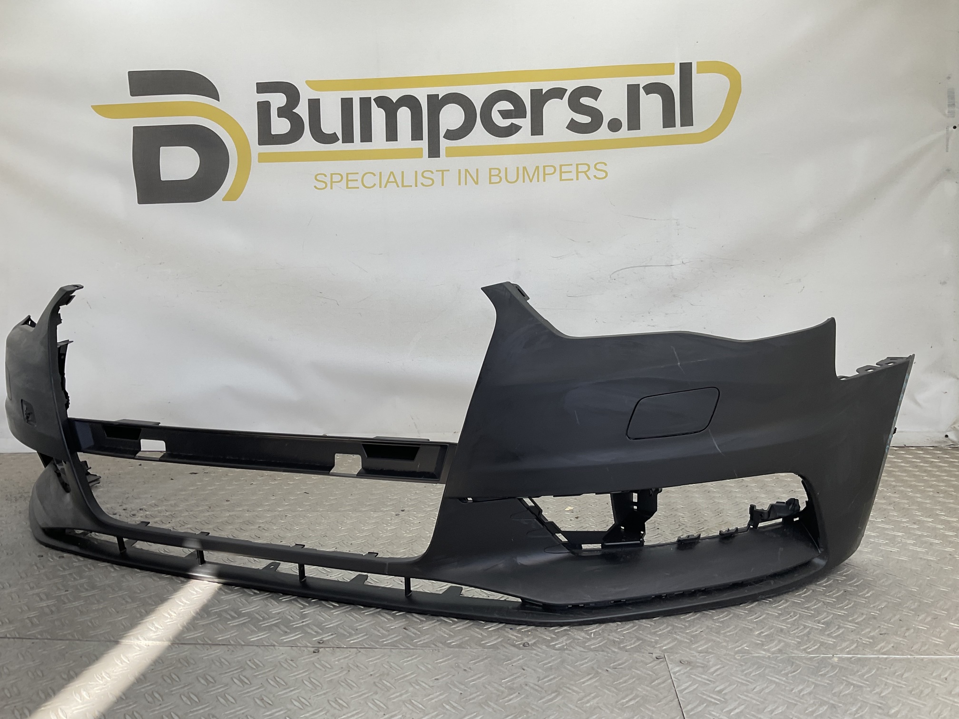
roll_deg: +0.3
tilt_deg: -7.1
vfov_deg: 48.2
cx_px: 480
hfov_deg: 61.7
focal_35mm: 29
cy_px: 360
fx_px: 803
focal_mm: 3
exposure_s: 1/181
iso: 16
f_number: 1.8
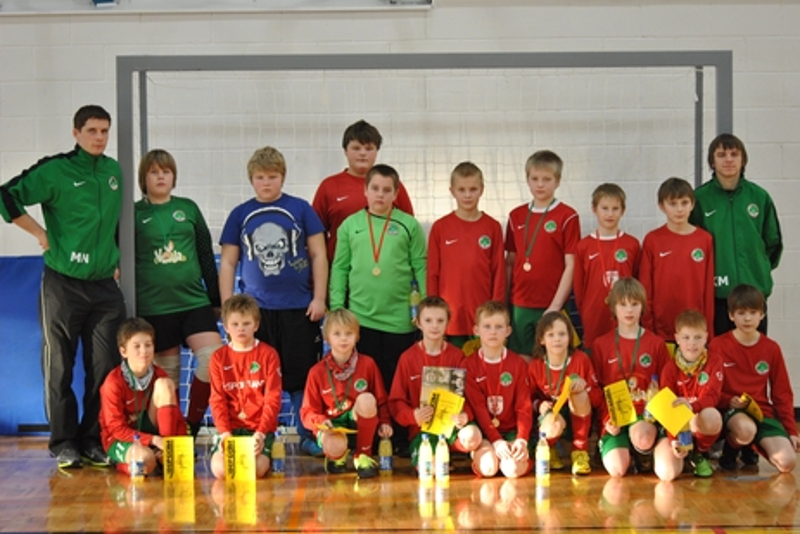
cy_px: 267
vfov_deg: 13.1
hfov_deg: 19.5
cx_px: 400
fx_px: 2334
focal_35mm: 105
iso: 400
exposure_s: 1/125
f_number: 4
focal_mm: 70
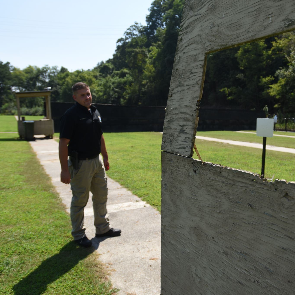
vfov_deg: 54.0
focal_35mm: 30
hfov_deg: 53.1
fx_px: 289
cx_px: 194
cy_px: 137
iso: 125
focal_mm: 20
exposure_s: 1/2000
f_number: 2.8
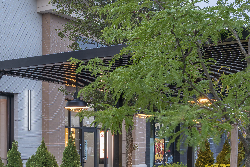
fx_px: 486
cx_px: 15
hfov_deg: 27.6
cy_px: 149
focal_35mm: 70
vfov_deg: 19.1
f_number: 13
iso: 64
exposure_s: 13
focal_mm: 32
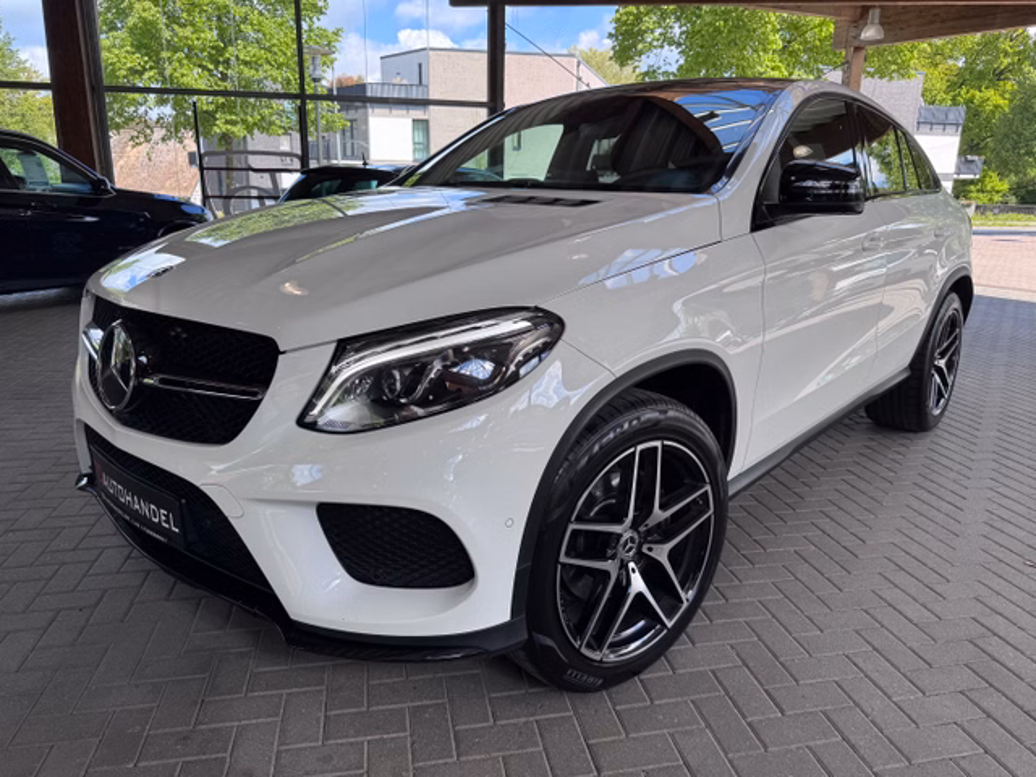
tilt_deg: -15.2
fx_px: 718
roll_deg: -0.6
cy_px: 388
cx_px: 518
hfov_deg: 71.6
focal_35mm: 24
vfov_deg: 56.8
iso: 80
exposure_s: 1/693
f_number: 1.78
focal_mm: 6.76
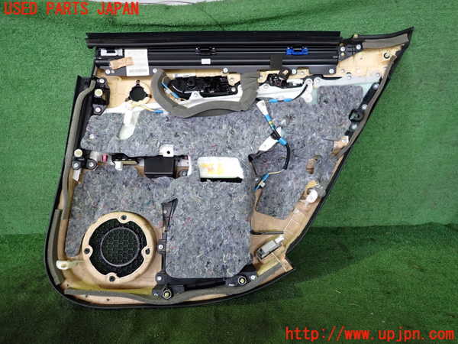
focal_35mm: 25
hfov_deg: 69.4
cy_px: 172
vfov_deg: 54.9
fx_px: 331
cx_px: 229
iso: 200
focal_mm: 4.5
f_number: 2
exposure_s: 1/30
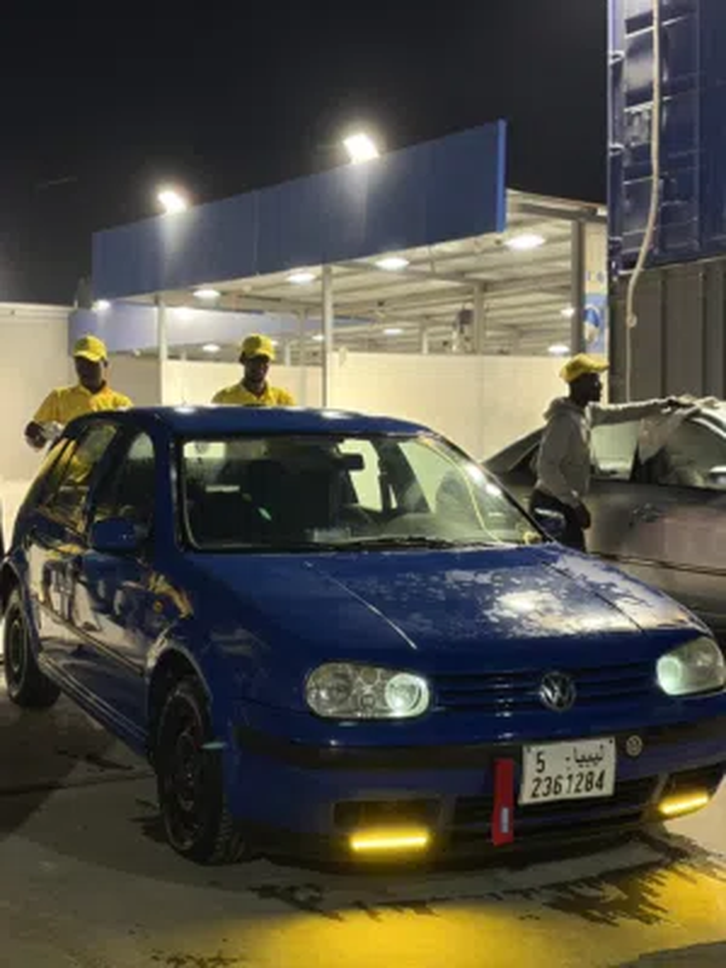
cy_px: 484
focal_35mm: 52
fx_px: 1454
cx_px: 363
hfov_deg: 28.0
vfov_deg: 36.8
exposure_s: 1/33
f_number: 1.6
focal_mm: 5.96
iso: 125
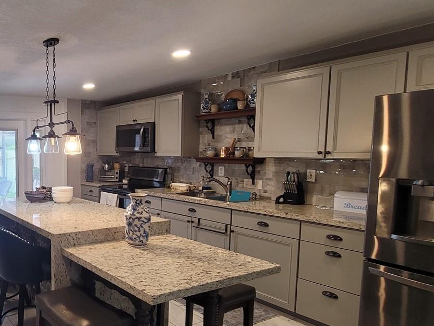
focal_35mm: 25
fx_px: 313
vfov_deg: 54.8
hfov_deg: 58.8
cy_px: 180
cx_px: 41
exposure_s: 1/60
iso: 125
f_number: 2.2
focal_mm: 2.2
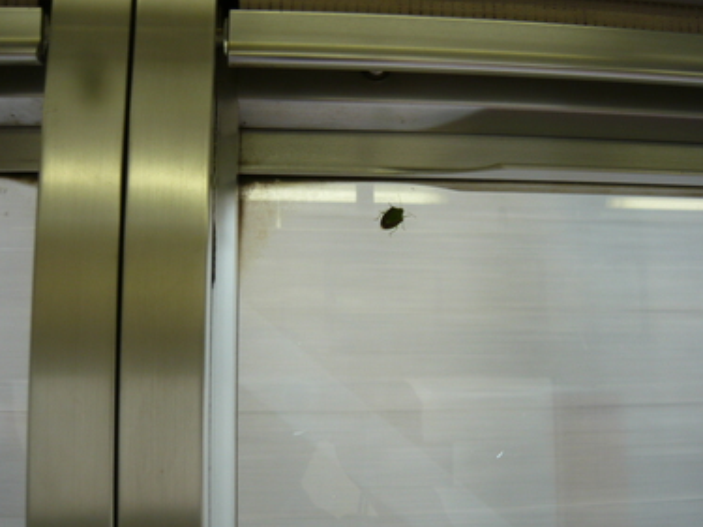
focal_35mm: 37
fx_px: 751
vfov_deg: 38.6
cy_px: 288
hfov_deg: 50.1
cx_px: 381
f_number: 2.8
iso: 100
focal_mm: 5.5
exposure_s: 1/100
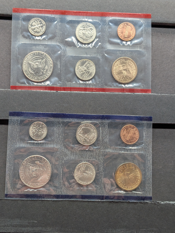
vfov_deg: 38.9
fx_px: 329
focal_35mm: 49
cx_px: 88
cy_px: 116
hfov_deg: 29.7
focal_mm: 6.9
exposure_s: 1/48.8
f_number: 1.68
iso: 40
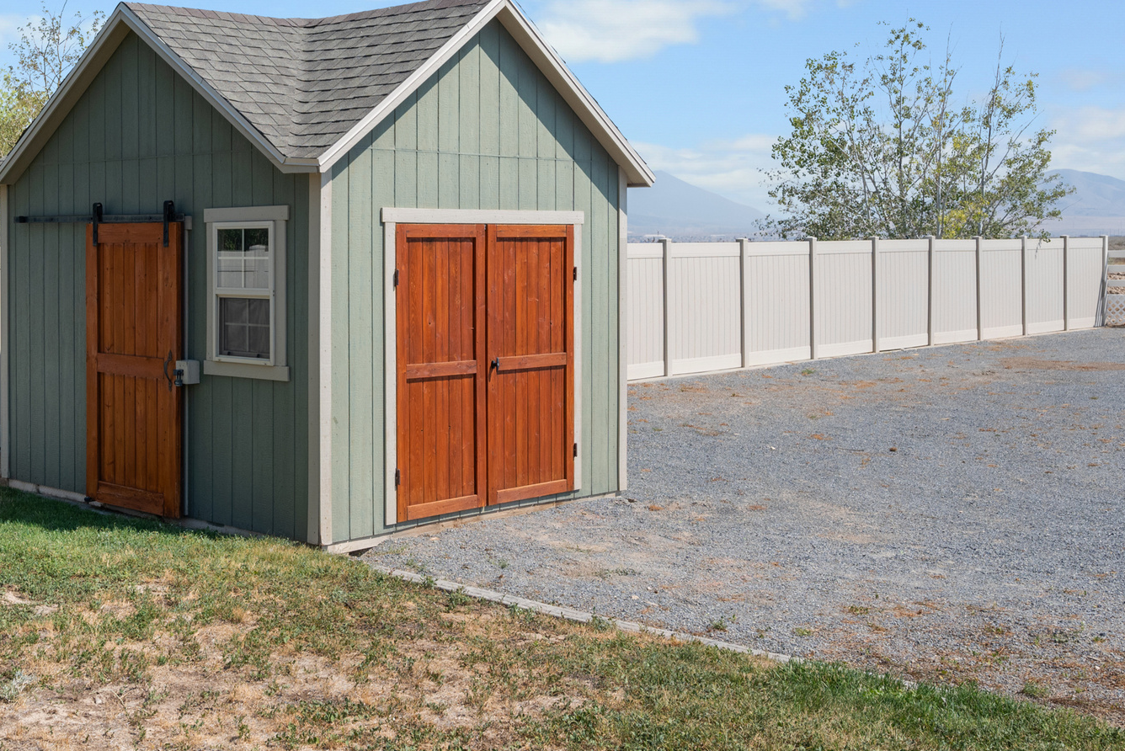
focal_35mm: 46
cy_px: 272
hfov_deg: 41.7
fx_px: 1438
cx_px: 313
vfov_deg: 29.1
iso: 800
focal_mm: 30
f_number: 8
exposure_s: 1/1000
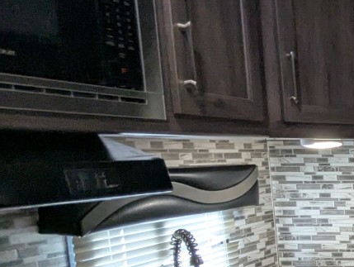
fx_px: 533
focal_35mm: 52
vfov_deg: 27.3
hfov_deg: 24.7
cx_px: 575
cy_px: 228
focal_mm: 2.35
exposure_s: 1/39
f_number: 2.2
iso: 157
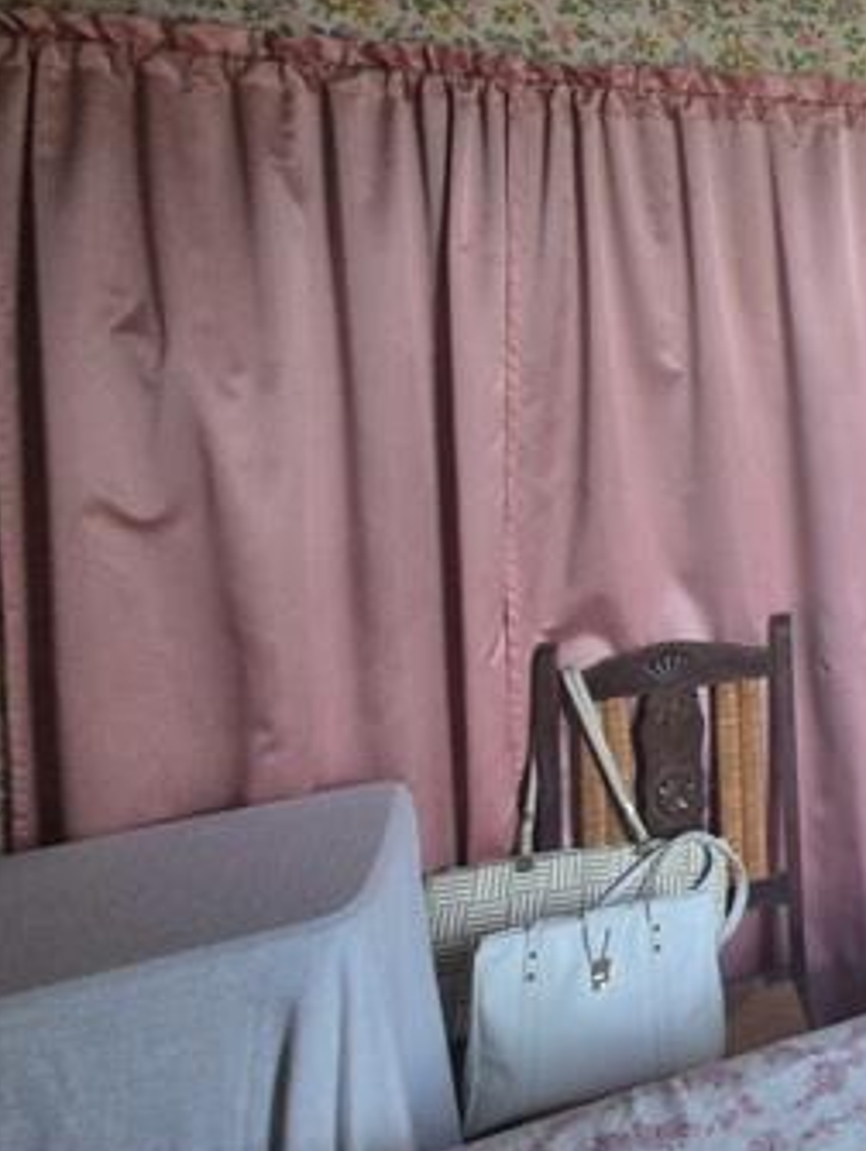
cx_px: 1347
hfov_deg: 27.5
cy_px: 354
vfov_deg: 56.6
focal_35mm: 31
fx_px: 1032
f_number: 2.2
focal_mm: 2.2
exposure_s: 1/100
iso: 400
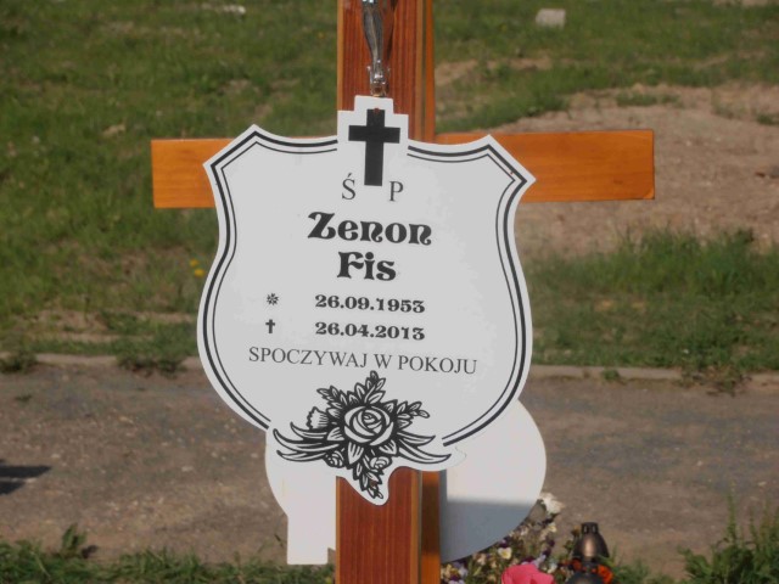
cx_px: 390
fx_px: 3106
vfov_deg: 10.7
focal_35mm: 138
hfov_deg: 14.3
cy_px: 292
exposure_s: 1/1250
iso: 80
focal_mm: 24.39
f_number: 5.8
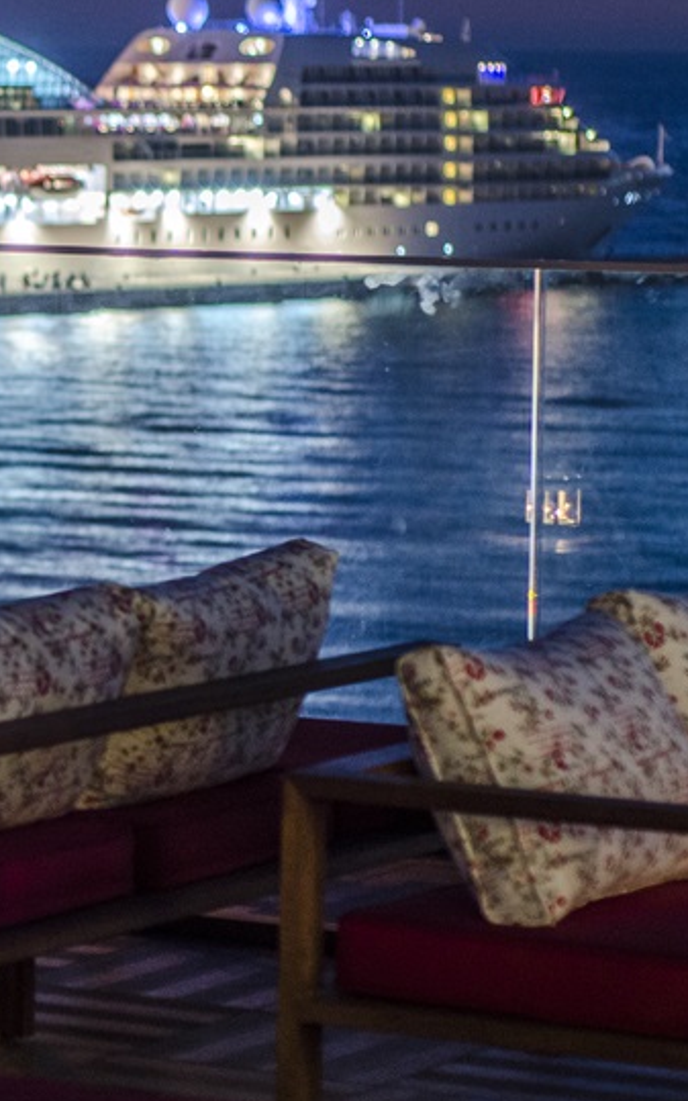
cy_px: 485
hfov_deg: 7.6
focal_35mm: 170
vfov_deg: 12.3
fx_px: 5099
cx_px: -329
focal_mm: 50
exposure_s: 1/2.5
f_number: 2.2
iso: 250
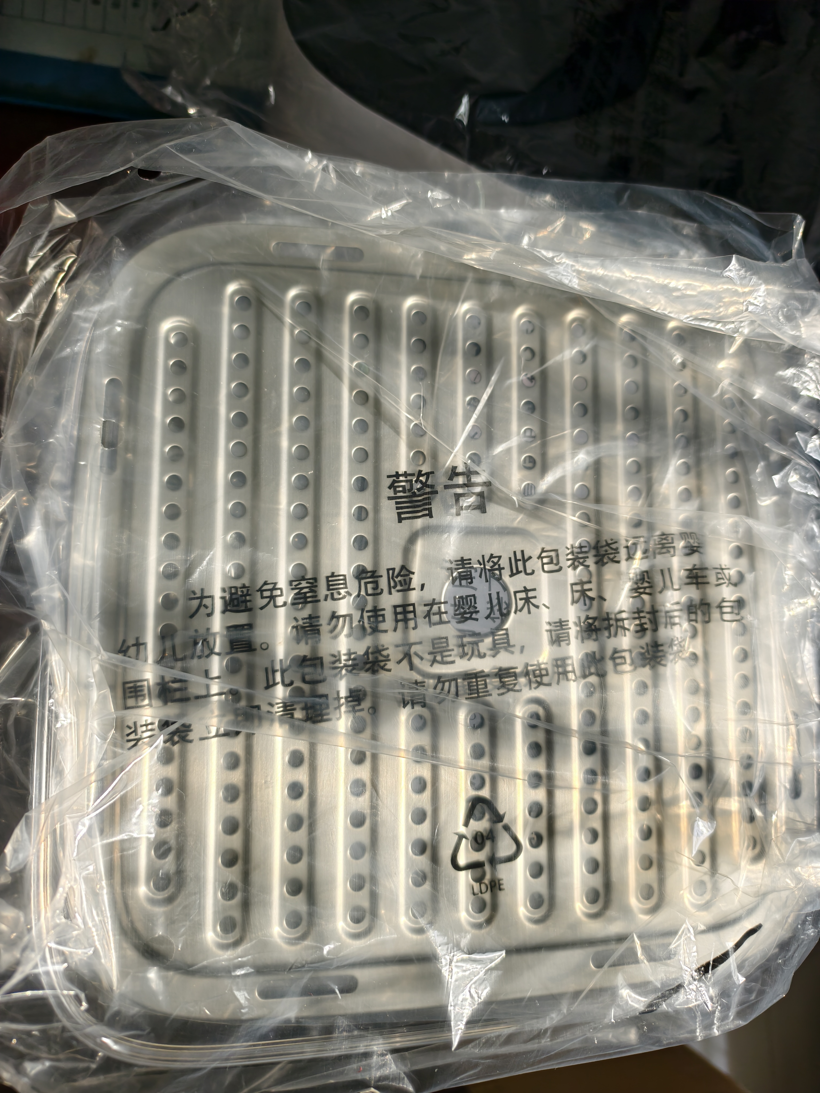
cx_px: 410
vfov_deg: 73.9
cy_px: 546
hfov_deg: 58.9
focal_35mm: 23
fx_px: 726
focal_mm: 6.54
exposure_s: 1/599
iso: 72
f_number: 1.57
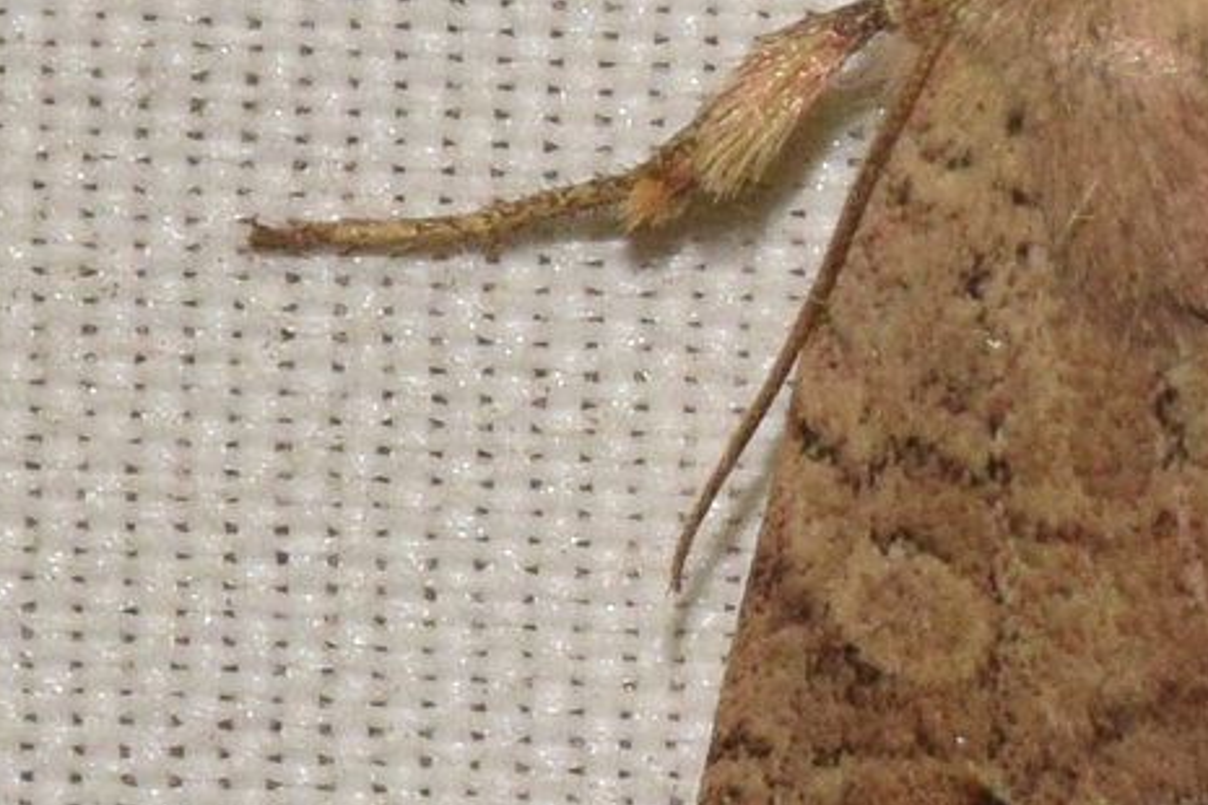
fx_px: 14528
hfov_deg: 4.8
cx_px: 1173
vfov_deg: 3.2
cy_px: 535
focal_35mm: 433
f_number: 14
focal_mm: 140
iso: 500
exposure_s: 1/160
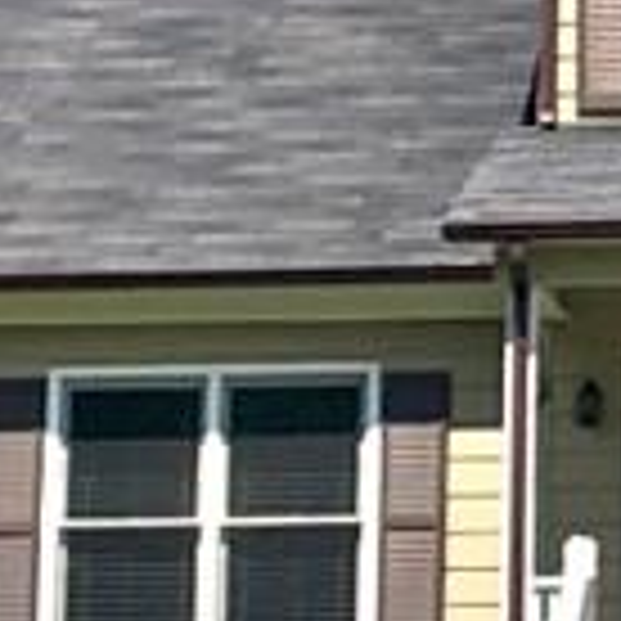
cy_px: 50
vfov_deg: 9.5
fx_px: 3735
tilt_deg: +13.3
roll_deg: +0.5
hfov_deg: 8.8
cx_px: 1364
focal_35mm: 184
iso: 20
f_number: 1.8
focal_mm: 4
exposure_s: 1/2000
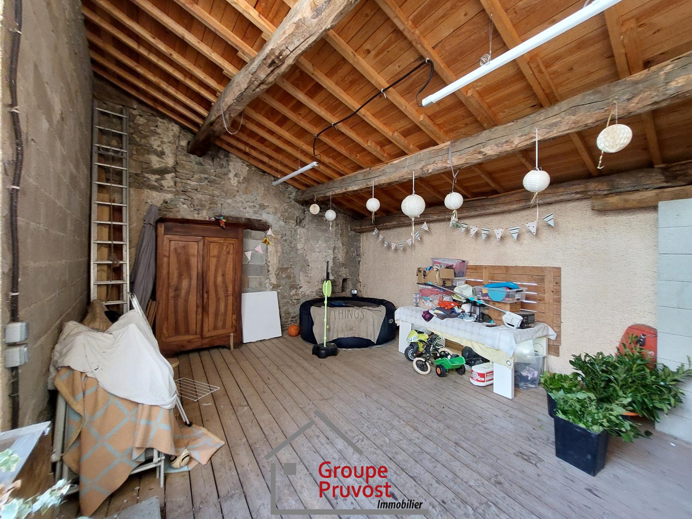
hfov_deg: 106.2
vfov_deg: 89.9
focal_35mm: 13
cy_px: 260
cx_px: 346
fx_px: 260
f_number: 2.2
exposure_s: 1/33
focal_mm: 1.74
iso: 320
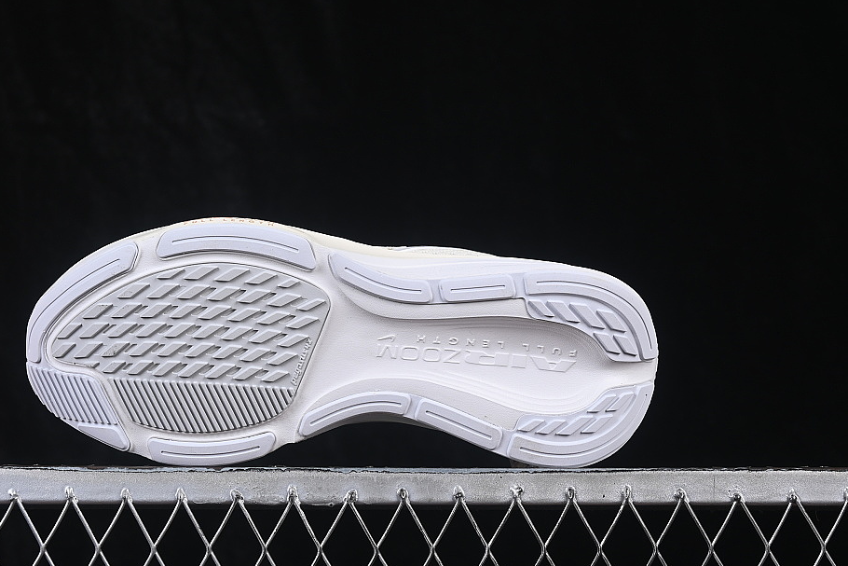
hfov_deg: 22.8
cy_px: 257
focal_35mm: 89
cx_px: 349
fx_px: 2097
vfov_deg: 15.4
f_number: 8
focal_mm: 50
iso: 160
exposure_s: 1/80
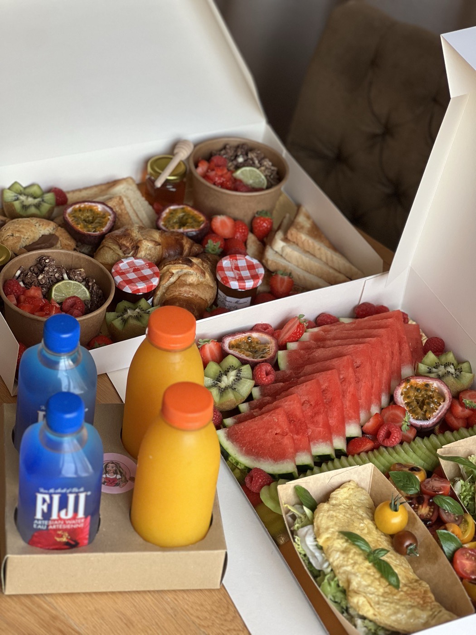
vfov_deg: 25.3
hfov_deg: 19.1
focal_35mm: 77
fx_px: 1412
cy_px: 318
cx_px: 238
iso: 160
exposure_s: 1/50
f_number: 2.8
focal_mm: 9
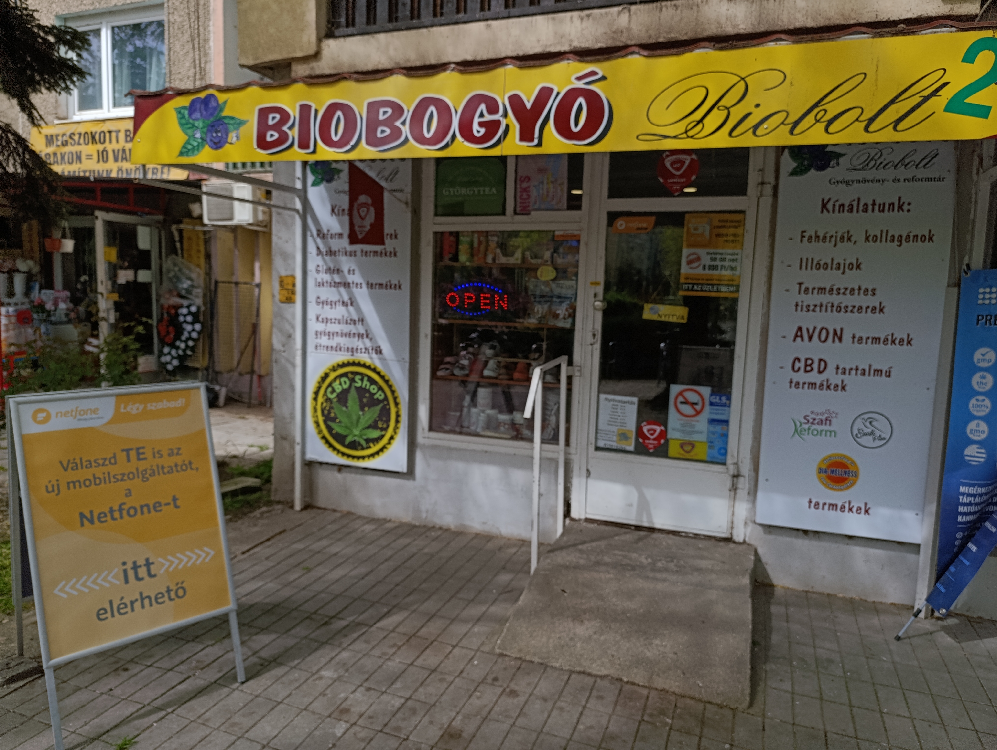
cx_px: 498
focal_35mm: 23
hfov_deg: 73.8
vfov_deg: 59.0
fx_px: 663
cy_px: 375
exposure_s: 1/617
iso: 50
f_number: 1.6
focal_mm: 6.14
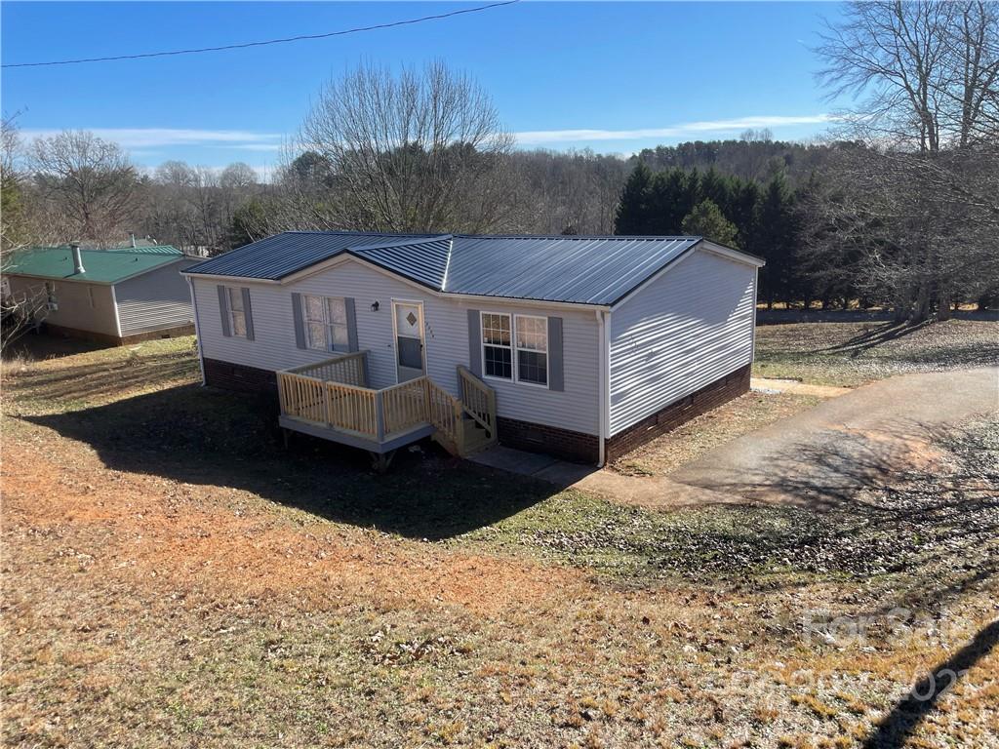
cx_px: 500
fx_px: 750
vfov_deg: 53.1
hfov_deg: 67.3
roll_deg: +2.5
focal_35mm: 26
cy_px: 374
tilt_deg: -14.6
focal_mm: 4.2
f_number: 1.6
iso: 32
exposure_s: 1/2304
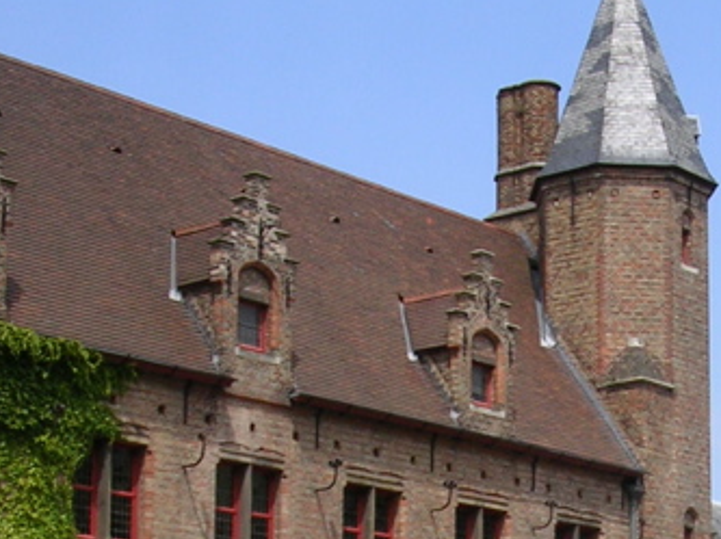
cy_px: 656
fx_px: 1997
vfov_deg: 14.8
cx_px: 673
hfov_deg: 20.0
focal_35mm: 96
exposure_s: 1/260
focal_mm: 5.8
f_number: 5.6
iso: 50
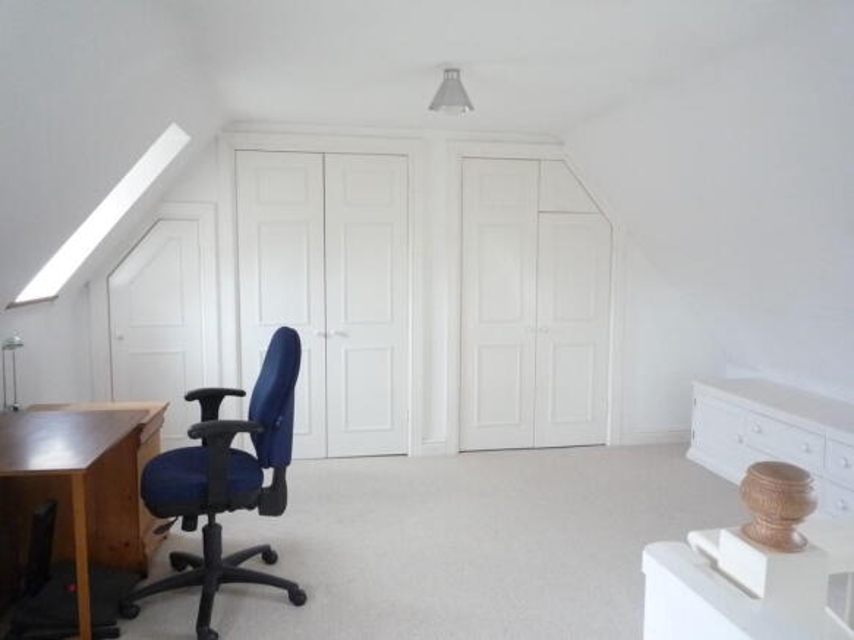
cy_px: 320
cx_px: 427
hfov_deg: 69.4
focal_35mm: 25
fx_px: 617
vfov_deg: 54.9
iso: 400
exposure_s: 1/15
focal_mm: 4.4
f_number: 2.8
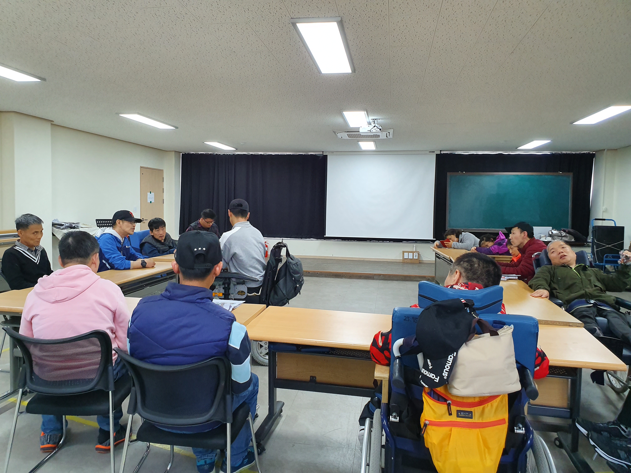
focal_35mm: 26
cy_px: 236
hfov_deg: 67.3
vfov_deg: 53.1
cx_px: 316
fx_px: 474
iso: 320
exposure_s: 1/120
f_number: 2.4
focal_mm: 4.32
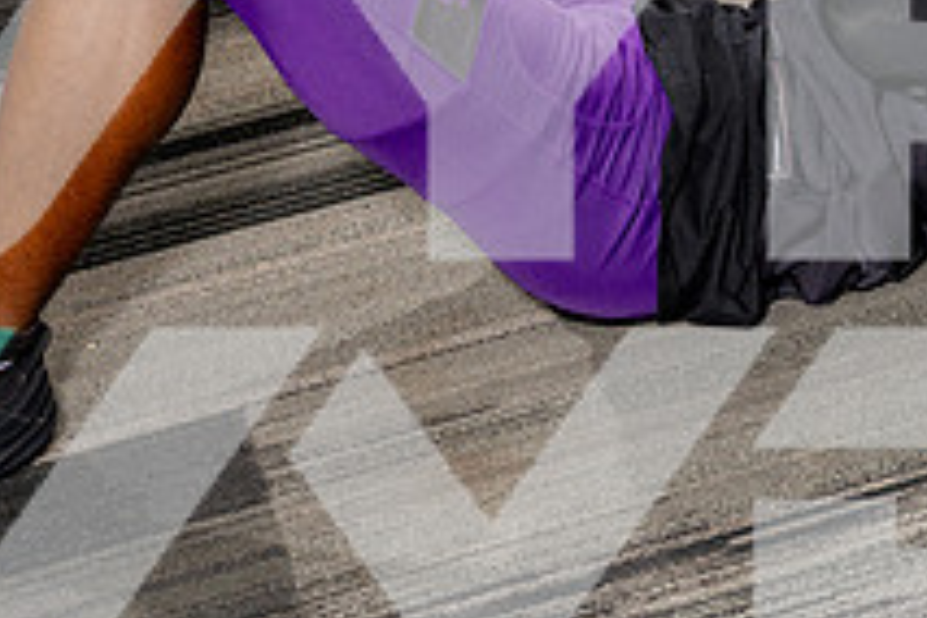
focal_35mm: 120
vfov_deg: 11.3
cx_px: 683
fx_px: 3090
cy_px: 33
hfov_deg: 17.0
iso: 100
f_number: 5.6
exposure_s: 1/250
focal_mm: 44
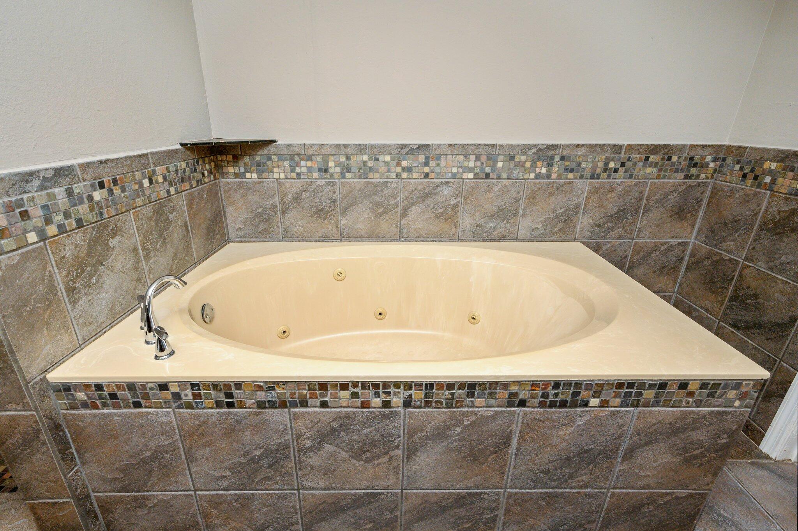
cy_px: 266
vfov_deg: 75.4
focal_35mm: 16
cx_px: 399
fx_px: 343
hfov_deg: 98.6
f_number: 9
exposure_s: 1/60
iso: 640
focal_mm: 15.5
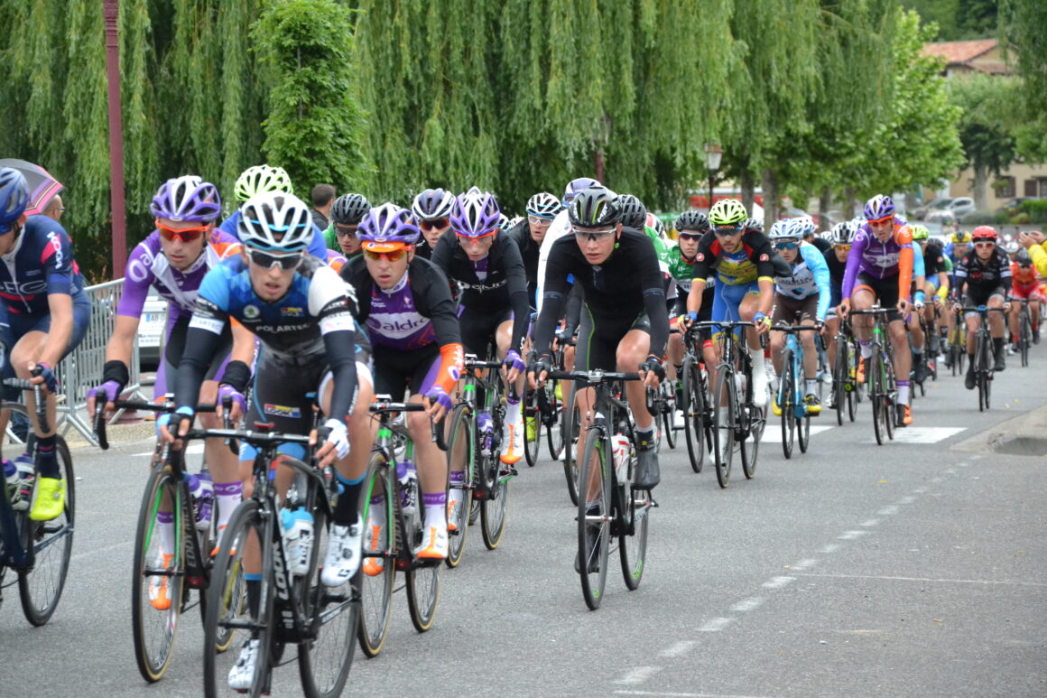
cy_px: 349
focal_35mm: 158
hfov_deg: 13.0
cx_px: 524
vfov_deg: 8.7
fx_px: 4580
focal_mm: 105
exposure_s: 1/400
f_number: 5.6
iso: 3200
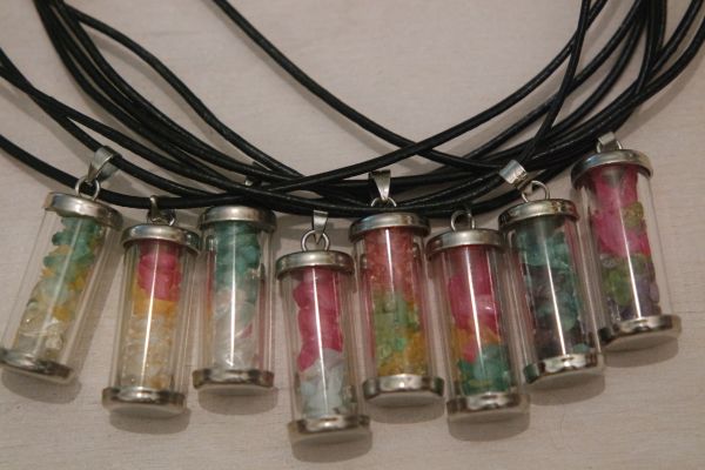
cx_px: 352
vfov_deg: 17.7
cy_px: 235
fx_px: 1508
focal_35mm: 77
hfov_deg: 26.3
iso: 3200
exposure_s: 1/30
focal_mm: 50
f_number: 5.6
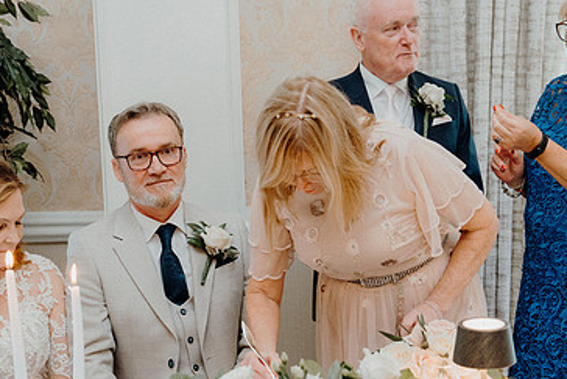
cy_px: 236
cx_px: 282
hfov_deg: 30.1
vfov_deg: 20.3
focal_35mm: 67
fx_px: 1056
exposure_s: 1/160
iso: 2500
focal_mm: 42
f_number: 3.5
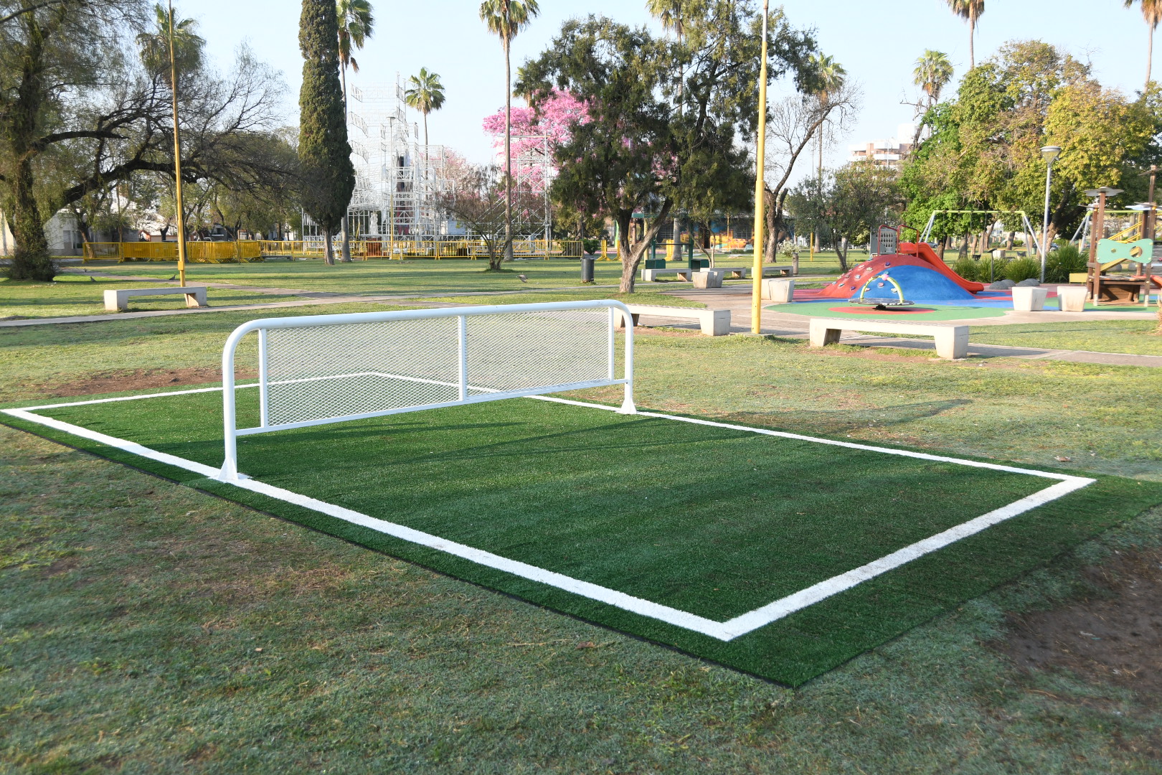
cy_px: 388
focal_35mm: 33
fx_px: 1065
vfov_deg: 40.0
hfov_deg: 57.2
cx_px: 581
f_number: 4.5
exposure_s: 1/500
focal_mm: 22
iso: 250
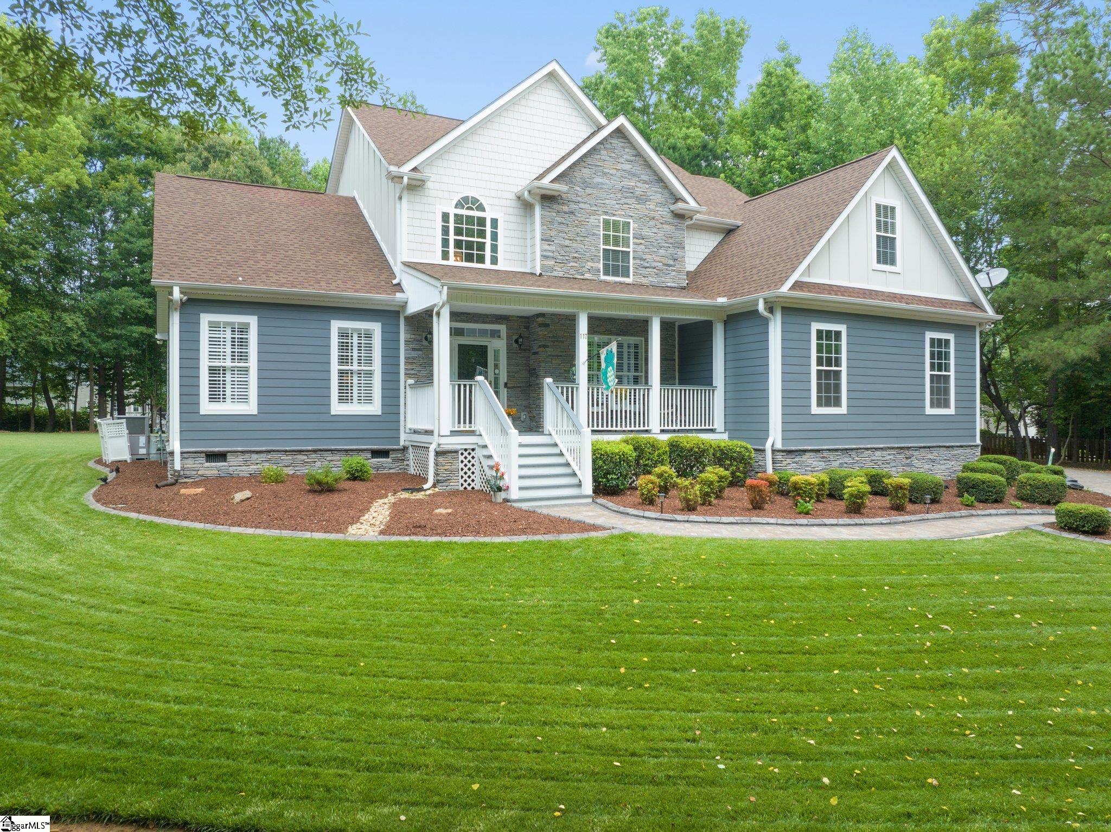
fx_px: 770
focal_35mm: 24
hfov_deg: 71.6
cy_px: 416
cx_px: 556
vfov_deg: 56.8
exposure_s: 1/20
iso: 100
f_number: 4.5
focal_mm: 12.29
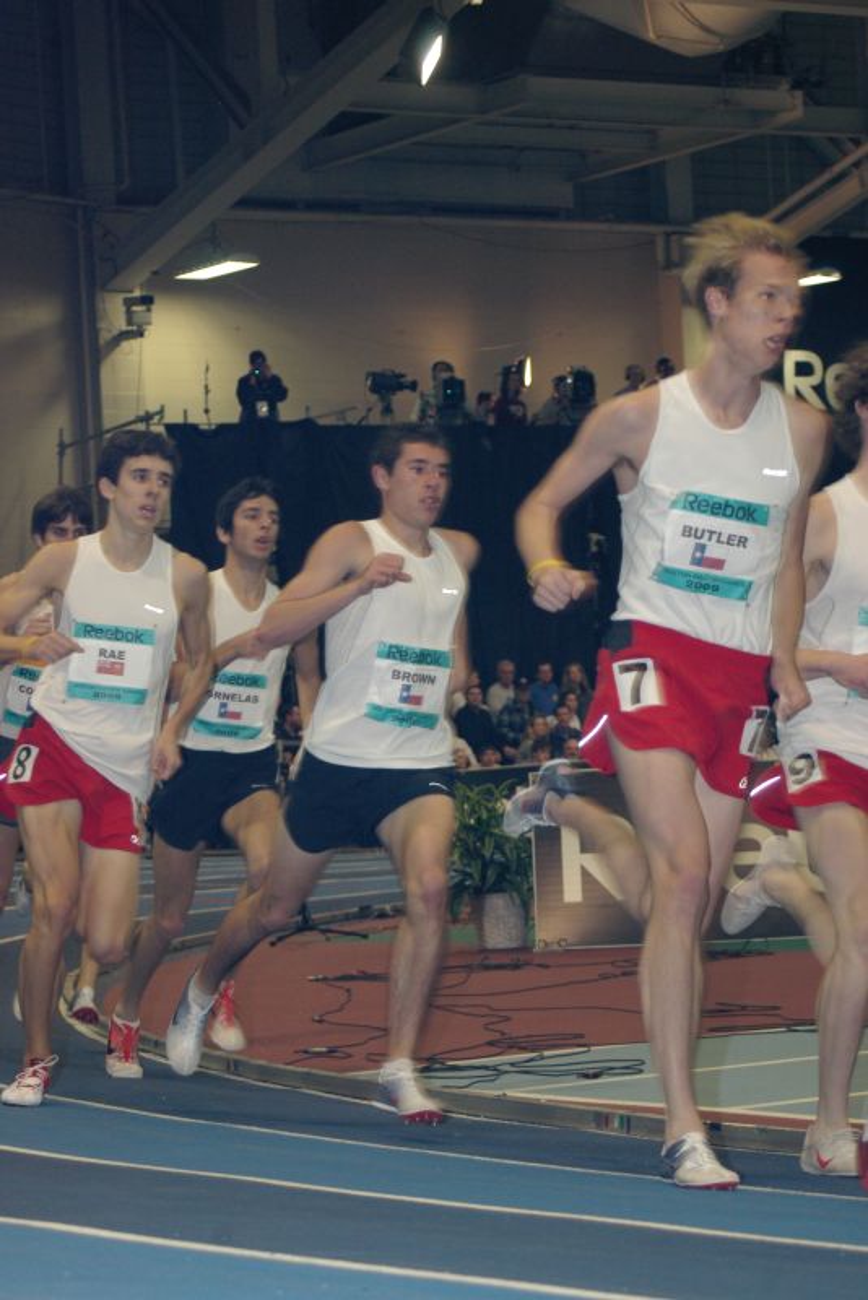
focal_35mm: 102
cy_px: 650
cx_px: 434
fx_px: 3686
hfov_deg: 13.4
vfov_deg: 20.0
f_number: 6.3
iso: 800
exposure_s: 1/125
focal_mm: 68
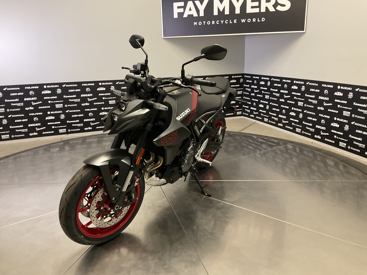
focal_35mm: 29
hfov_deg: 61.7
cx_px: 184
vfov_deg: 48.2
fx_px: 307
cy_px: 138
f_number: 1.8
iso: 200
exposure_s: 1/40
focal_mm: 3
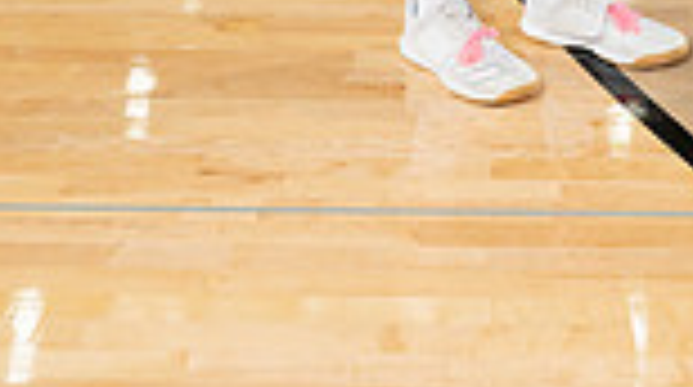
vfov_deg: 11.1
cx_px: 518
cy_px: -518
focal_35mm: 92
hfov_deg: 23.0
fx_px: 1688
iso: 500
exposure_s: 1/250
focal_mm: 30
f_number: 5.6
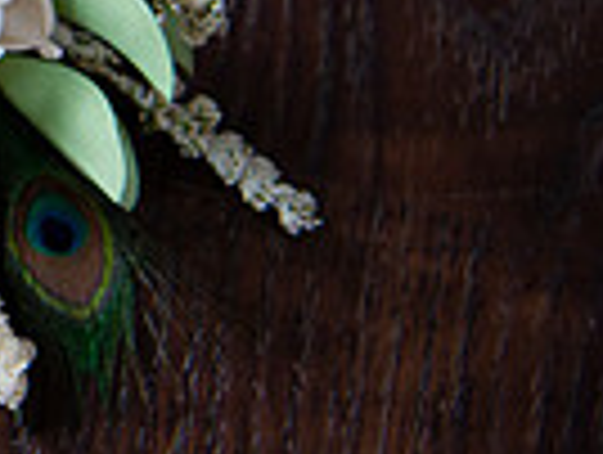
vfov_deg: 9.3
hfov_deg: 11.1
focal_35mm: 158
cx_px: -670
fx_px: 2757
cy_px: -108
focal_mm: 38
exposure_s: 1/400
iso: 400
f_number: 2.8
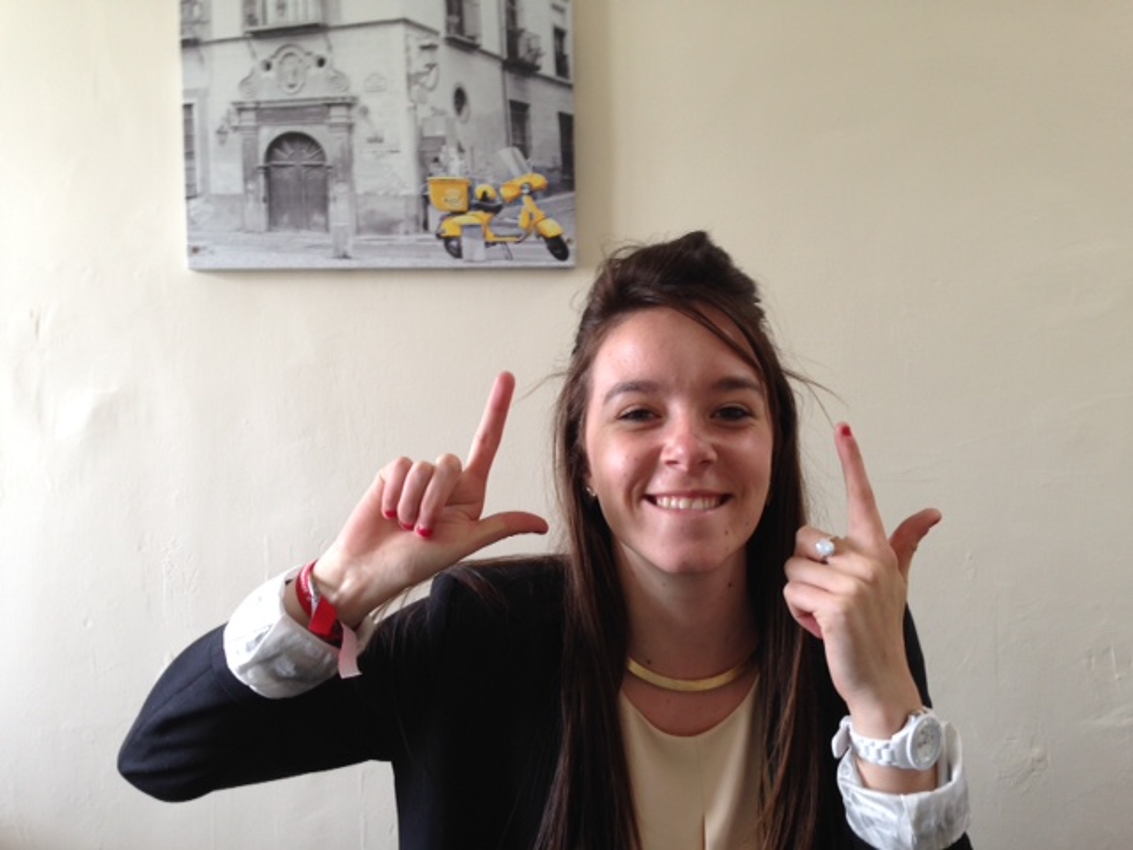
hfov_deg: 55.4
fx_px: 1080
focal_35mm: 33
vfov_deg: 42.9
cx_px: 566
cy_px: 425
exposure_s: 1/20
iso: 50
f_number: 2.4
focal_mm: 4.12
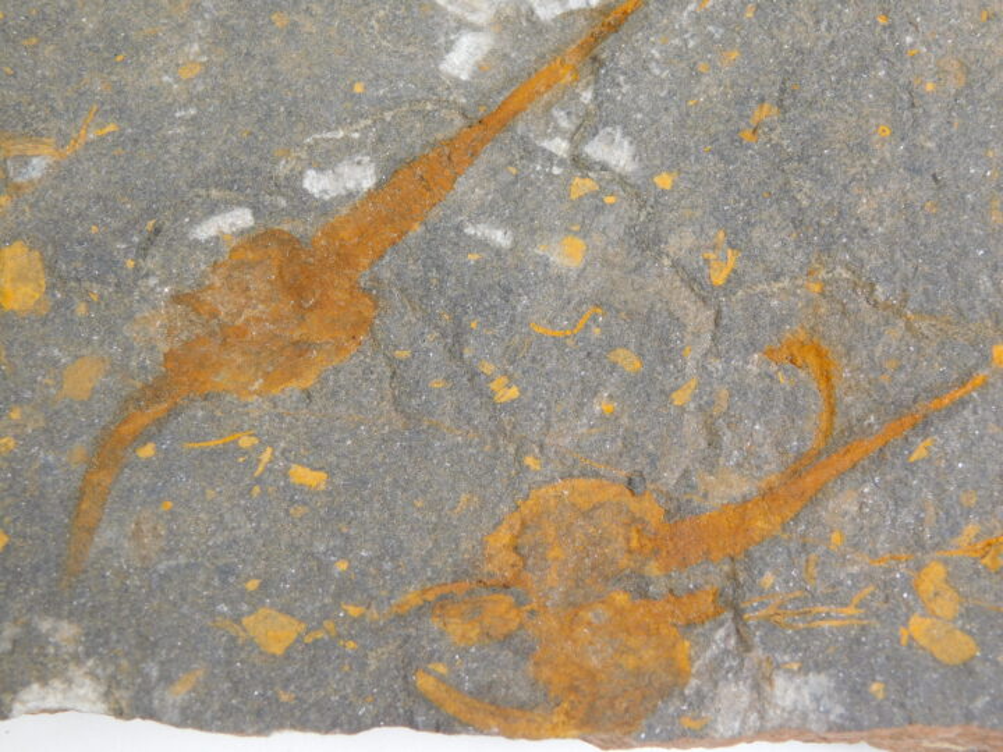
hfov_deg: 29.4
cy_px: 376
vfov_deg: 22.3
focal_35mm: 66
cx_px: 502
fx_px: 1912
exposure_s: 1/50
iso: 125
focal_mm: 11.7
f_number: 4.2
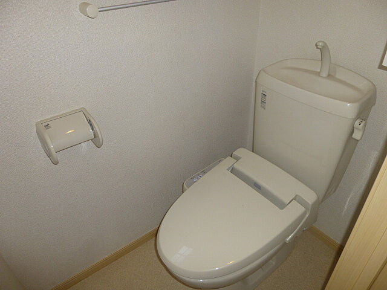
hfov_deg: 69.4
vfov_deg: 54.9
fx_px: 279
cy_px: 145
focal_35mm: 25
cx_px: 194
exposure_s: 1/60
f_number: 3.1
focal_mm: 4.5
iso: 100
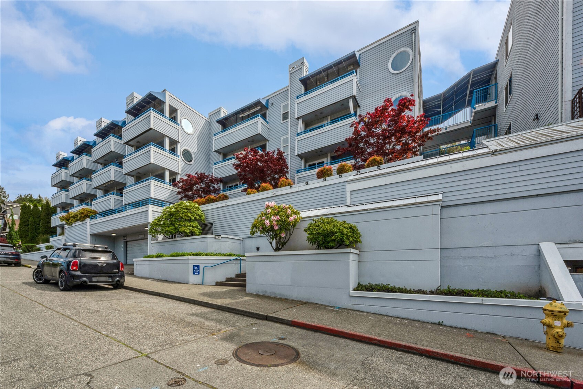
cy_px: 194
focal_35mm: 14
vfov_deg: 81.2
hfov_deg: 104.2
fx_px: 227
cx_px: 292
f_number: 20
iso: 200
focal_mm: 14
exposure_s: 1/160
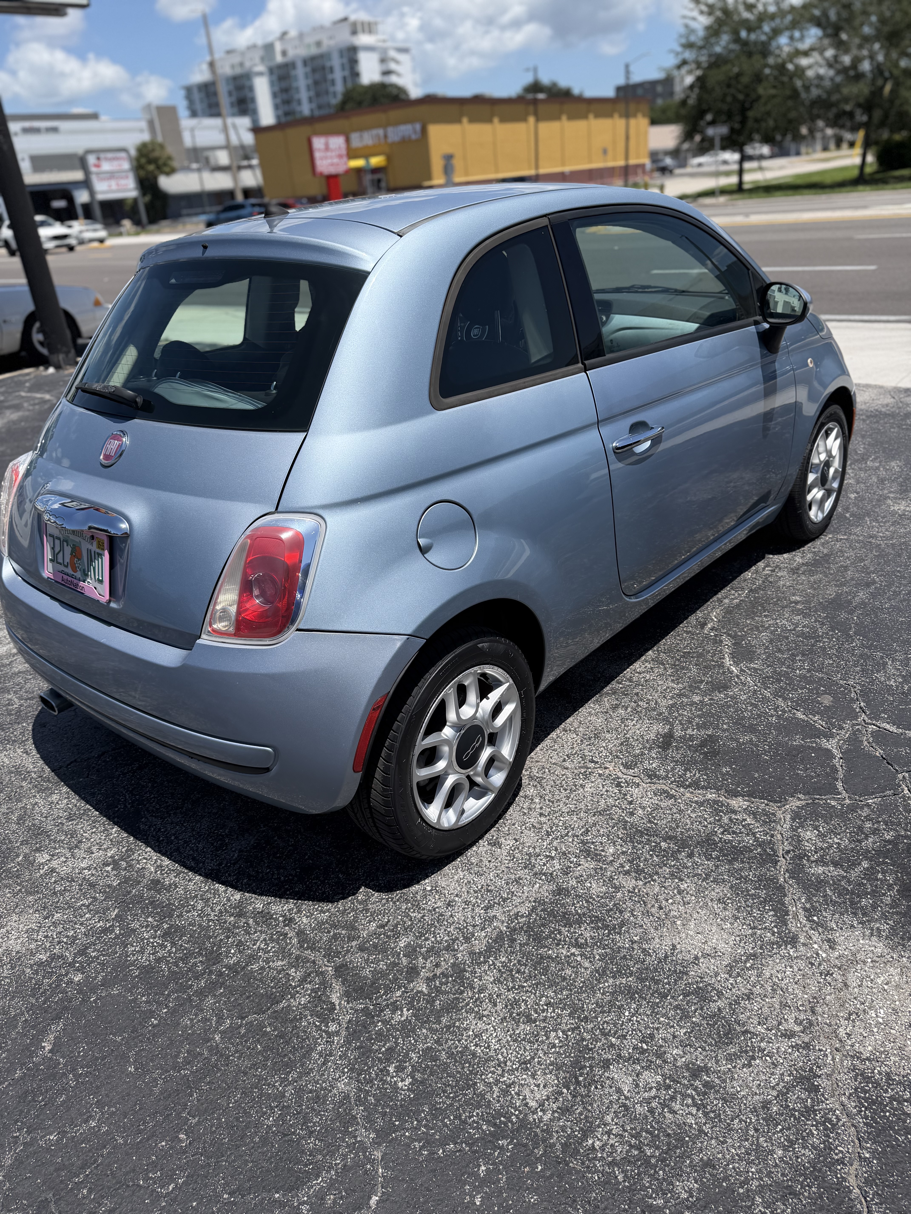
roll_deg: +4.7
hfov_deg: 56.8
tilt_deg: -25.9
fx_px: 842
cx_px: 456
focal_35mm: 24
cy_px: 607
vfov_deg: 71.6
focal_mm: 6.76
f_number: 1.78
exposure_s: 1/5714
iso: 80
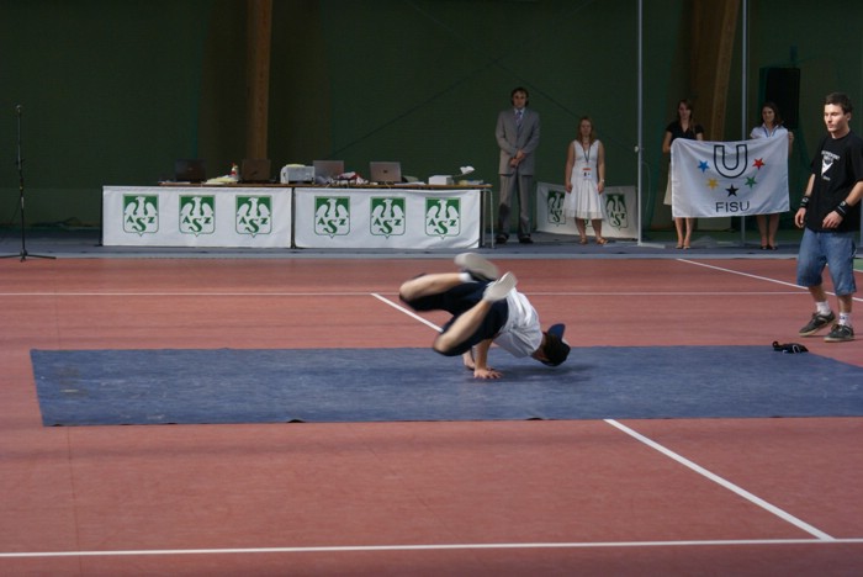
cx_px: 432
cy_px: 288
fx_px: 2519
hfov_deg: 19.4
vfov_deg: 13.1
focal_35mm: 105
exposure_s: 1/80
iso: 400
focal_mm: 70
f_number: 5.6
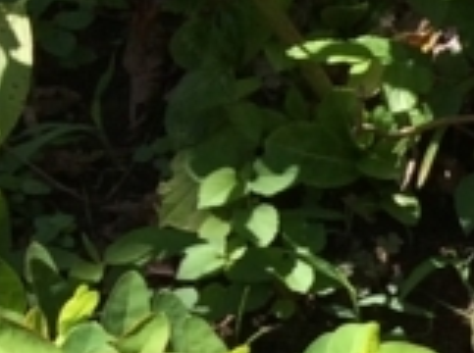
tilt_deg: -23.9
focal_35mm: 185
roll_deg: +2.1
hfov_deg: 9.0
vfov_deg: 7.9
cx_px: 1345
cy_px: 474
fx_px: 2528
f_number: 2.2
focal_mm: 4.15
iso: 32
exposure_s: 1/977
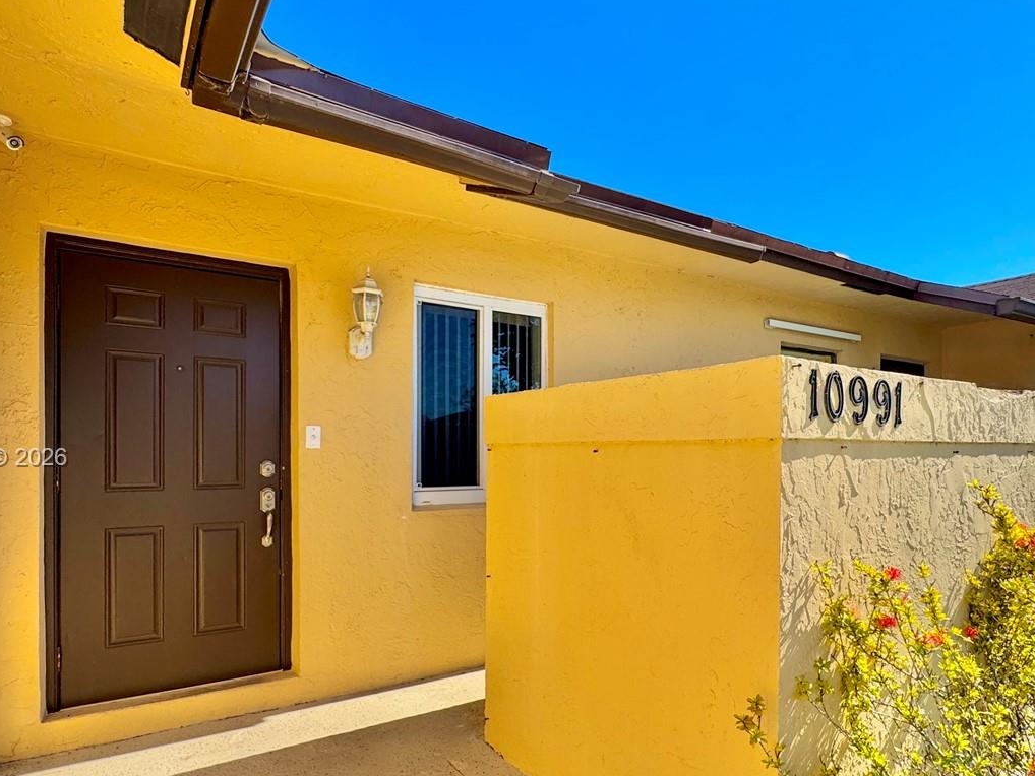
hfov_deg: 76.2
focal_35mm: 22
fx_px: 658
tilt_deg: -1.5
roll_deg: +0.4
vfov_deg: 60.7
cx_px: 564
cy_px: 459
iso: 40
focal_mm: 2.22
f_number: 2.2
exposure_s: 1/1160
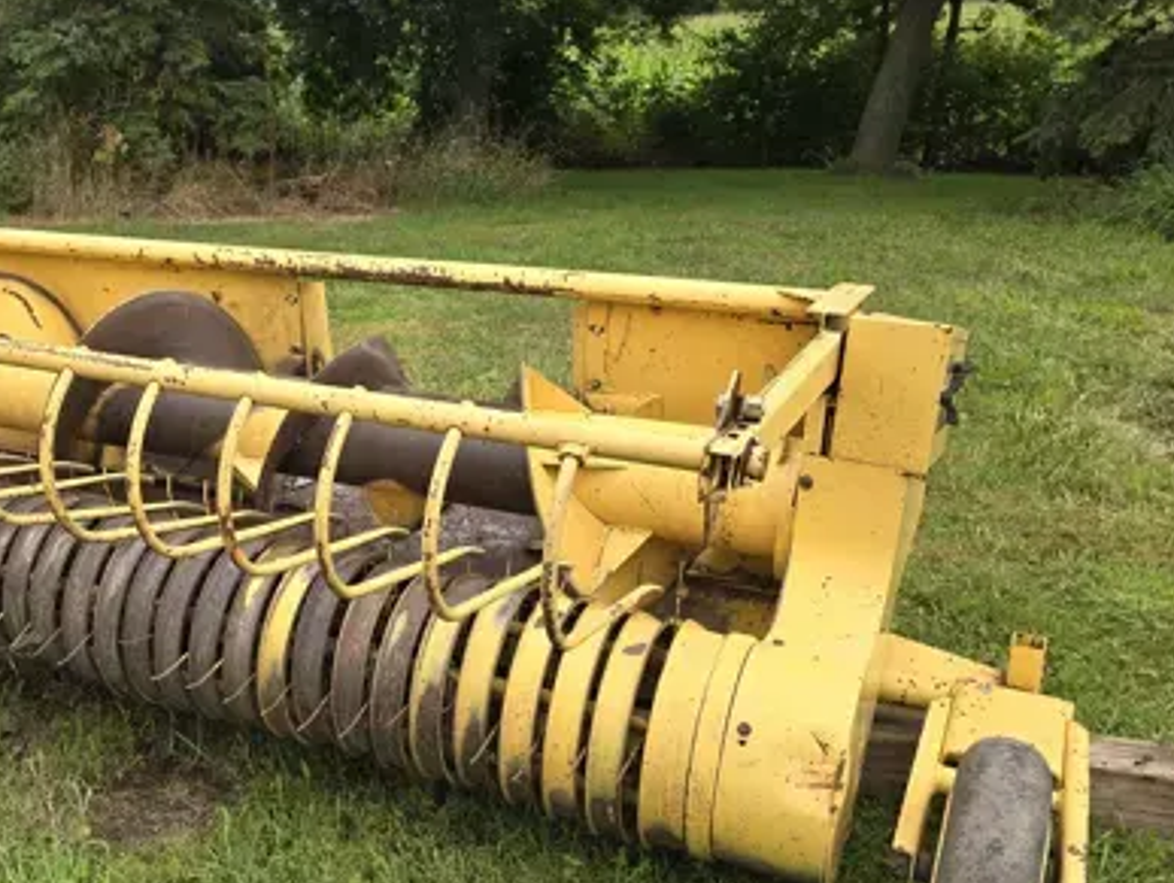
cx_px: 276
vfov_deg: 37.6
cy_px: 525
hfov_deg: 46.9
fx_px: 1290
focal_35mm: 38
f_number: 1.7
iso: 12
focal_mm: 6.3
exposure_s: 1/186
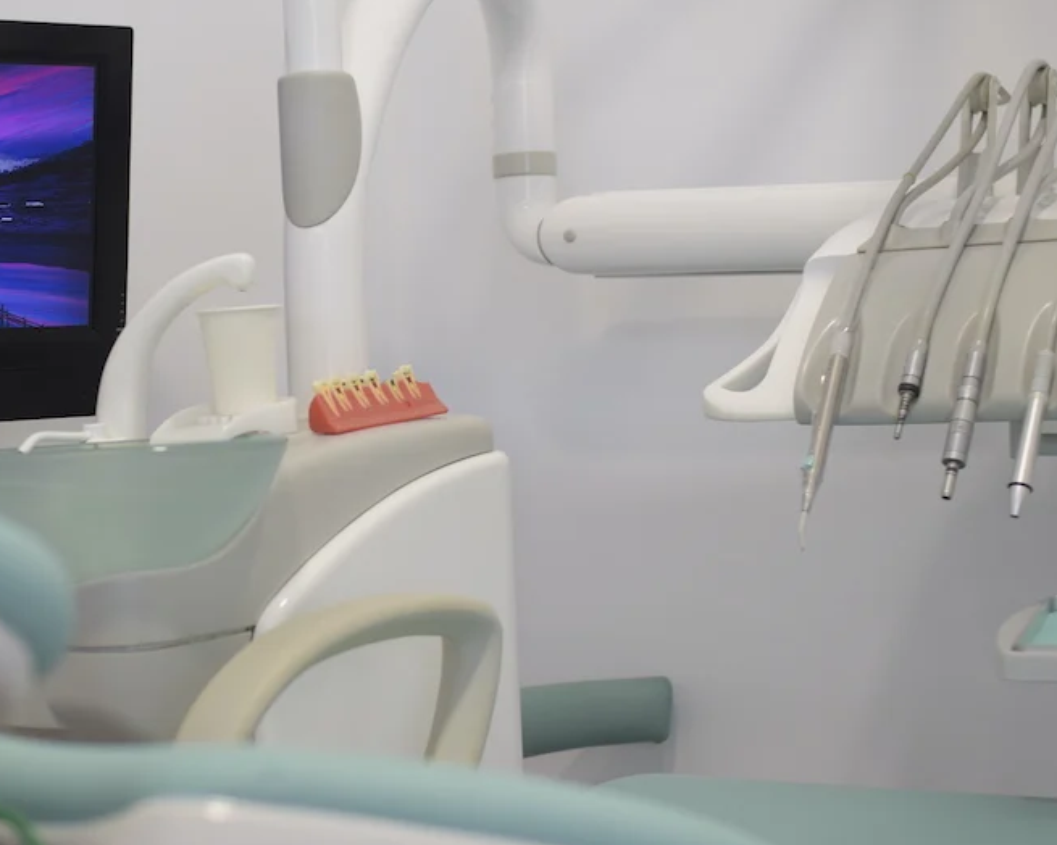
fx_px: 2065
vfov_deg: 23.1
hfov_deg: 28.5
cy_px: 472
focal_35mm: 66
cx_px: 357
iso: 100
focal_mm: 30
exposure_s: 1/50
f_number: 2.5
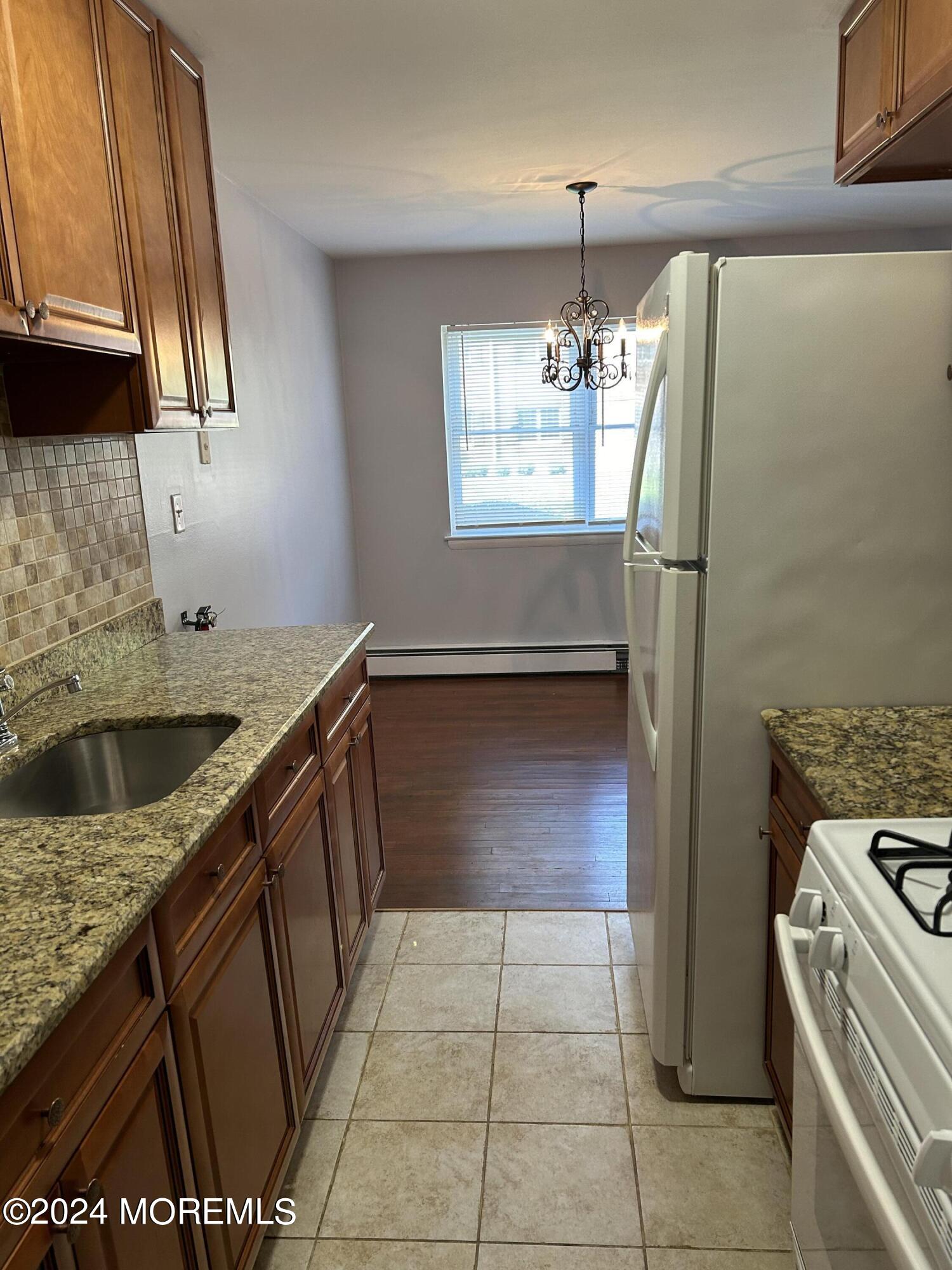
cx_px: 476
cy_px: 635
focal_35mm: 26
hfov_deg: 53.1
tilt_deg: -11.7
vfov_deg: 67.3
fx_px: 953
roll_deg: +1.3
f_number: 1.5
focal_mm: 5.7
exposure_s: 1/60
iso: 125
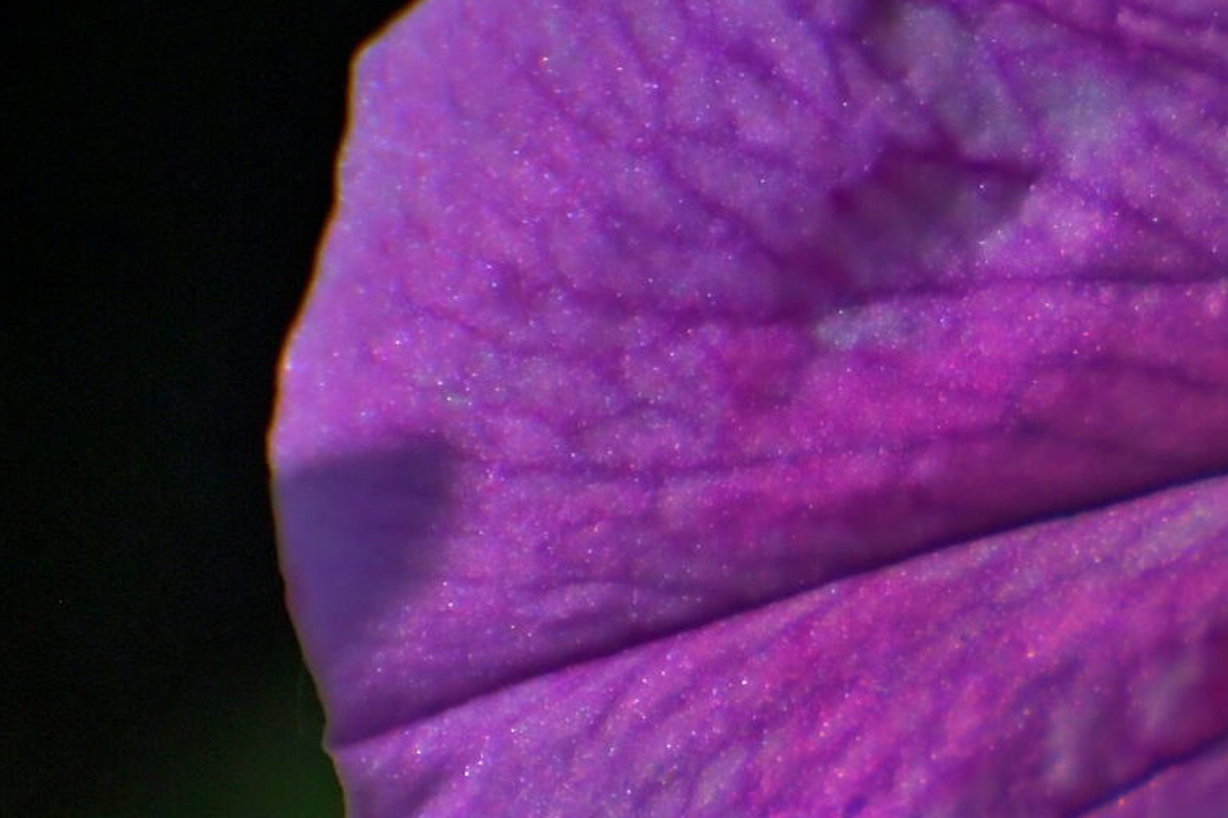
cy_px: 392
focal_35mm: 1704
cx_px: 1660
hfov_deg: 1.2
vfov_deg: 0.8
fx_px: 58109
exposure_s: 1/3200
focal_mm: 270
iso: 800
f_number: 6.3
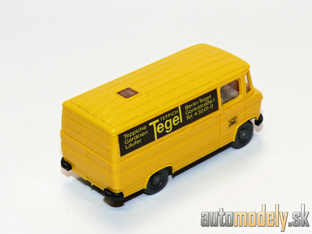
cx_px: 156
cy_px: 117
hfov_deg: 17.9
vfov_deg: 13.5
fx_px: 991
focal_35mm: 110
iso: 100
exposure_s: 1/30
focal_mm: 14
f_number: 4
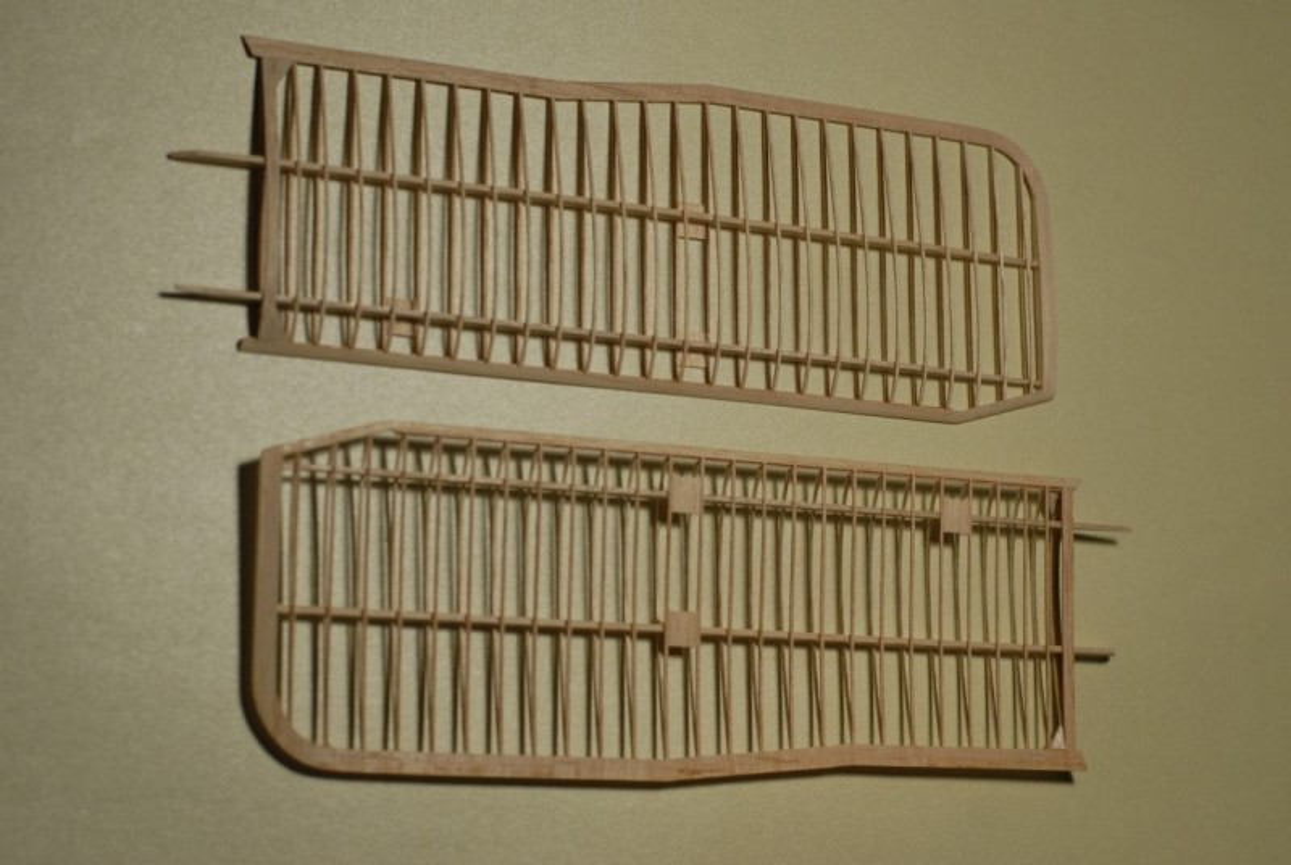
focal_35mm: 75
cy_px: 432
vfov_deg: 18.2
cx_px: 646
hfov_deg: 27.0
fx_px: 2694
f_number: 5
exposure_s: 1/100
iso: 400
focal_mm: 50
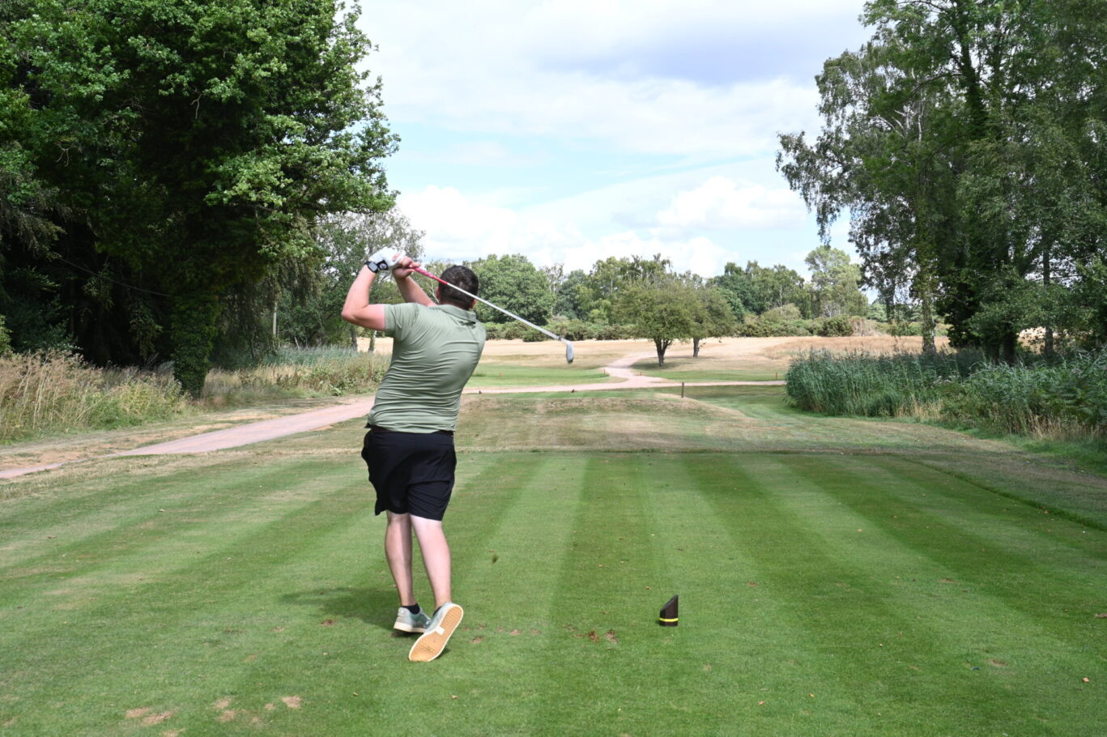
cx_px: 554
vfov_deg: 33.4
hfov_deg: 48.5
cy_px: 368
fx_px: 1229
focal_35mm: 40
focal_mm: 40
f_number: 13
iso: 200
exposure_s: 1/100
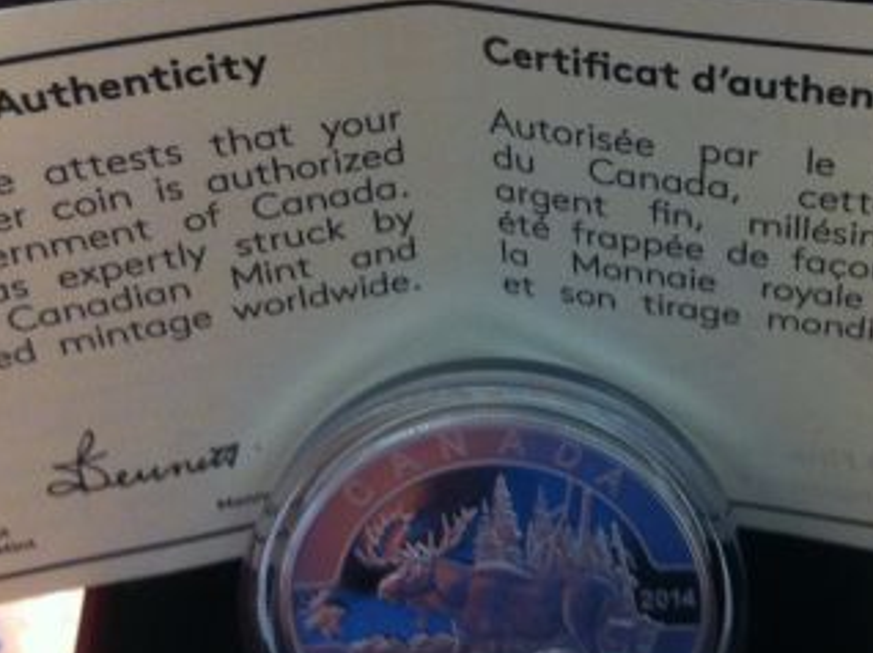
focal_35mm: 66
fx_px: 1663
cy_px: 337
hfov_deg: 28.9
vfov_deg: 22.2
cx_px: 681
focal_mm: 3.85
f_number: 2.8
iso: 200
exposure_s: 1/15
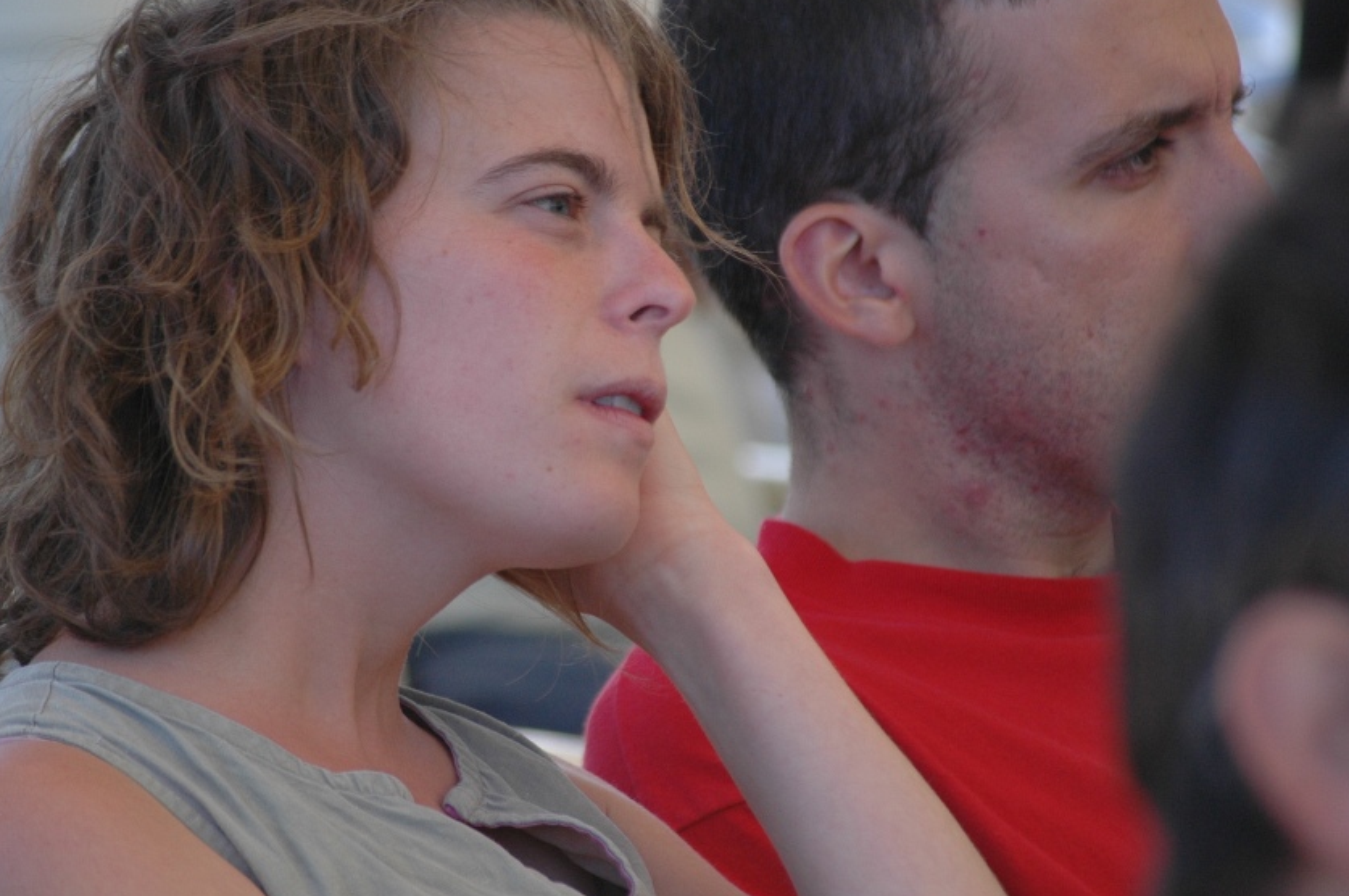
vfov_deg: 3.7
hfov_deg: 5.6
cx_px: 529
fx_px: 13736
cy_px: 396
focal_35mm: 367
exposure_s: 1/400
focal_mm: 200
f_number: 5.6
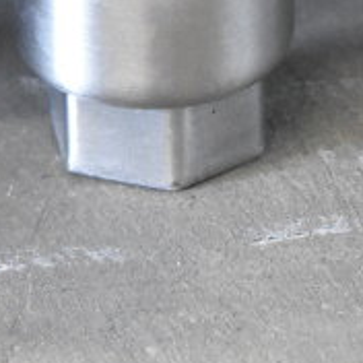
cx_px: 140
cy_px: -213
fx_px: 4081
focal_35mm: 344
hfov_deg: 5.1
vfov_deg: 5.0
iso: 7200
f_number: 5.6
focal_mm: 52
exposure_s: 1/80
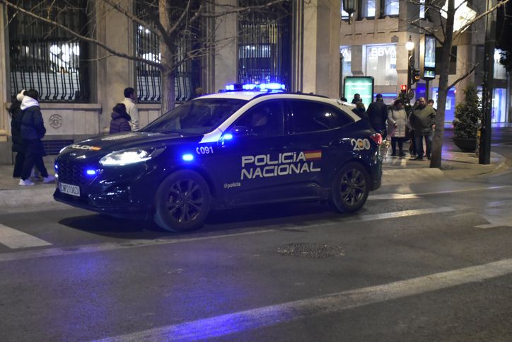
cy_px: 171
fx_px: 683
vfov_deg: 28.1
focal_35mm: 48
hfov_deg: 41.1
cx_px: 256
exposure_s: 1/60
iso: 5000
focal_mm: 32
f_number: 4
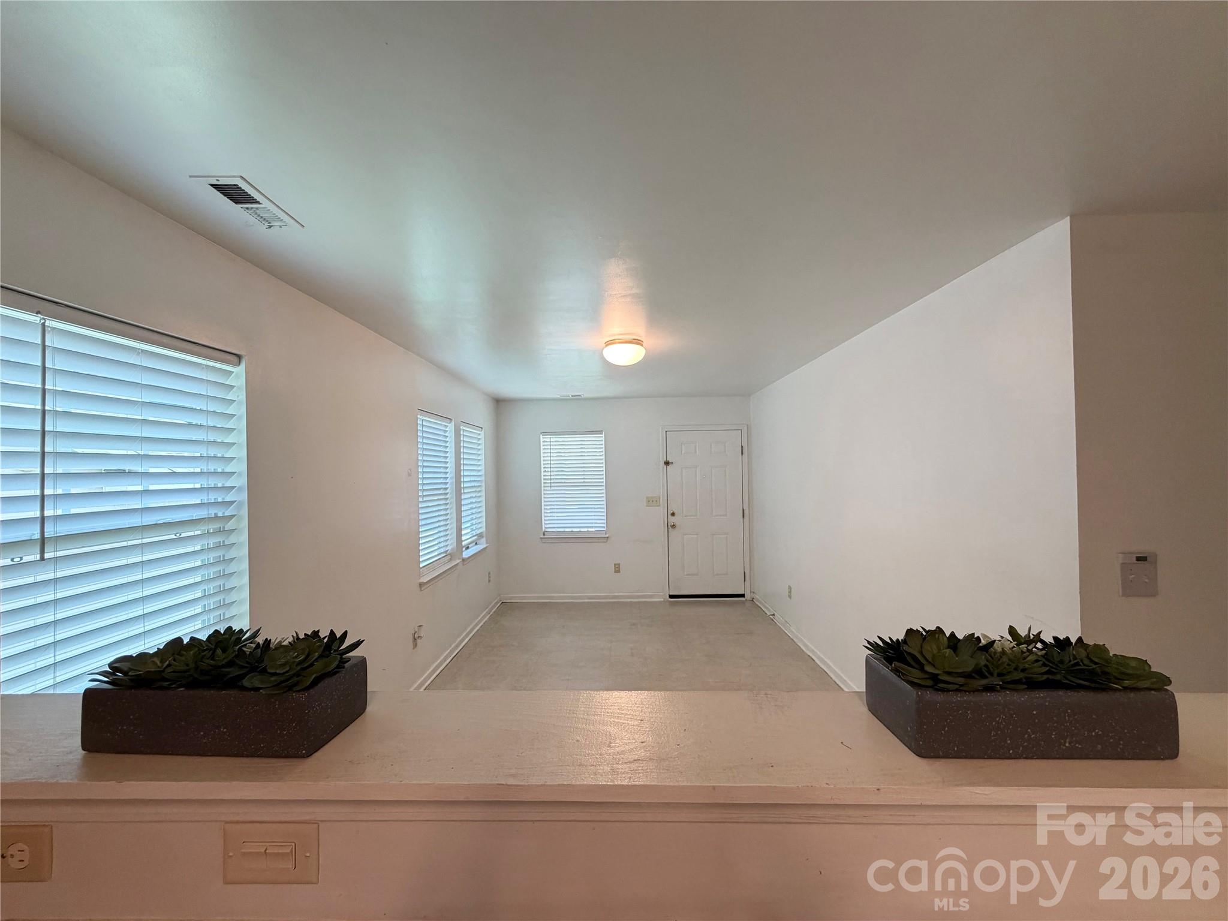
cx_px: 614
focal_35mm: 14
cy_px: 460
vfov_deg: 85.7
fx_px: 497
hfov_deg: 102.1
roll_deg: +1.0
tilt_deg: +1.2
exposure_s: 1/120
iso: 200
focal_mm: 2.22
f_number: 2.2
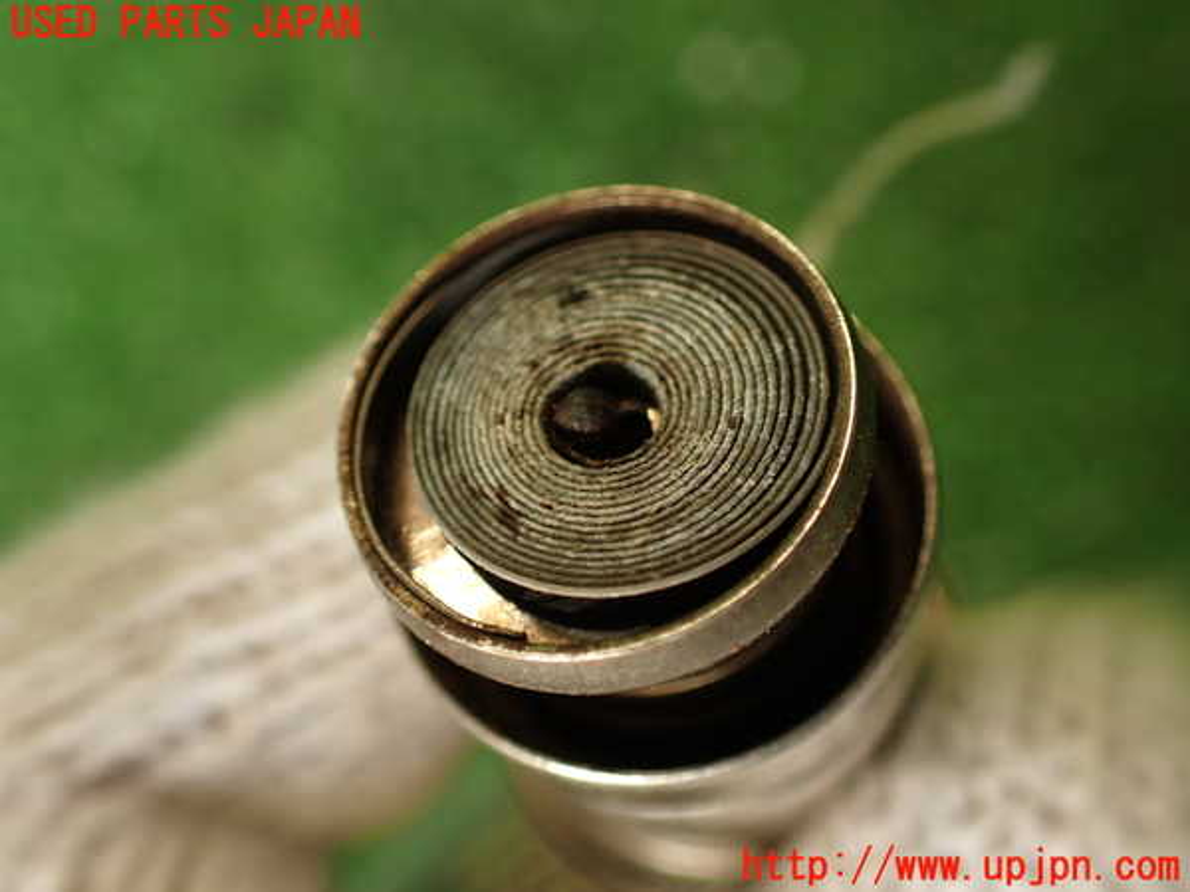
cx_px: 595
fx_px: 1100
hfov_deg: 56.8
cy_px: 446
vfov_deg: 44.2
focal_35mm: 32
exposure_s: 1/60
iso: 160
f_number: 2.4
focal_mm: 5.79
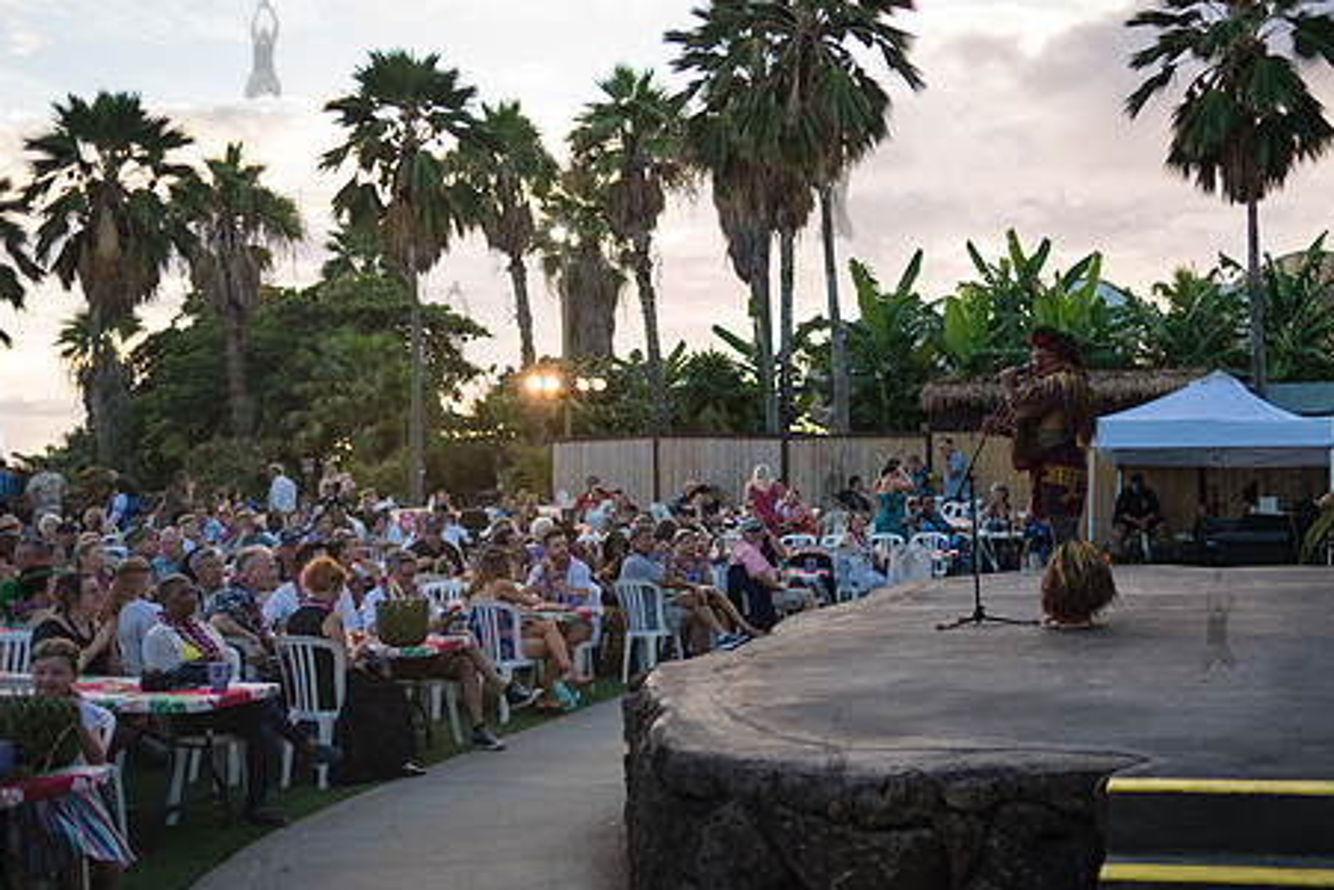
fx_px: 1668
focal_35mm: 45
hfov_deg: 43.3
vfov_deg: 29.9
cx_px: 834
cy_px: 475
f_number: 2.5
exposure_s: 1/1600
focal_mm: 35
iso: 800
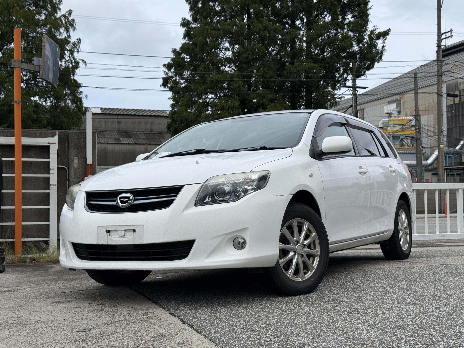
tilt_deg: +2.4
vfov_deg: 30.3
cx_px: 232
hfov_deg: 39.7
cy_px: 174
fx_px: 643
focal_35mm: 48
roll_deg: +0.3
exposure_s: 1/7874
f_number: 1.78
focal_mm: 6.76
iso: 80
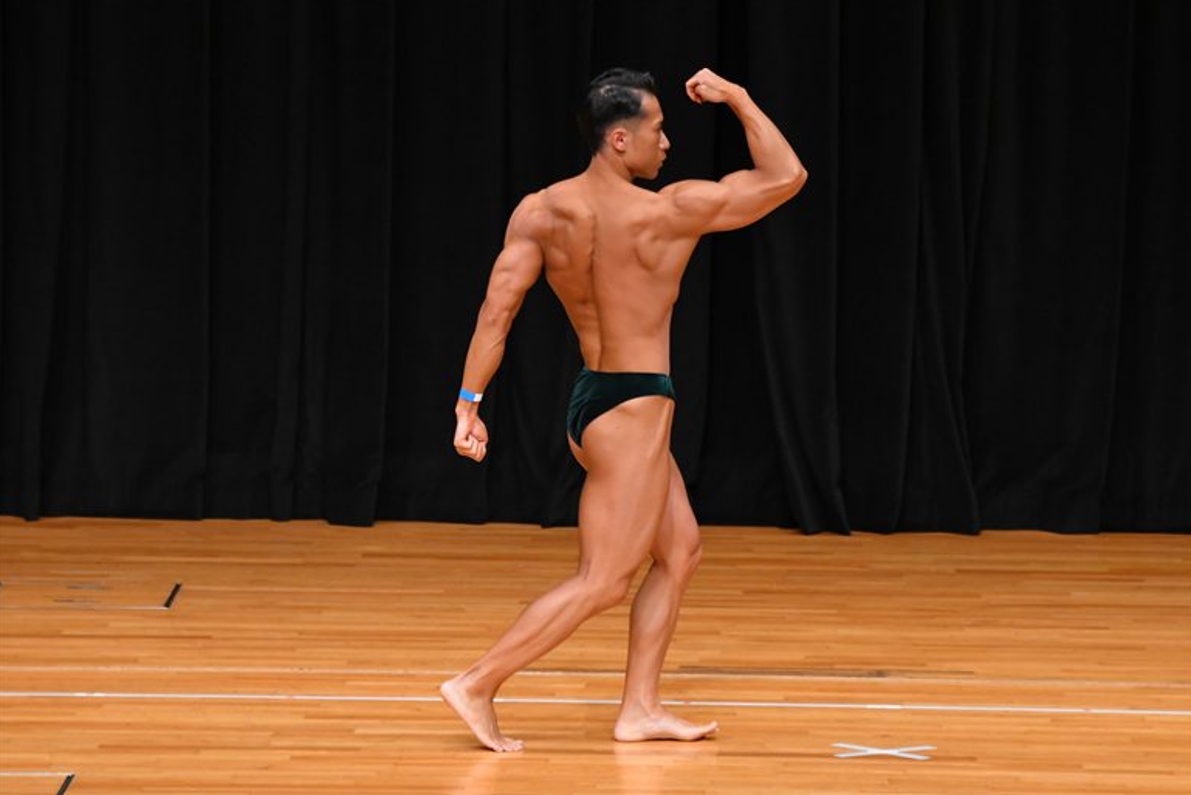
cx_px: 596
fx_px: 9496
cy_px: 397
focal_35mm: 287
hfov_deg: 7.2
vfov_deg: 4.8
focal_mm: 190
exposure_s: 1/400
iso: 3200
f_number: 5.6
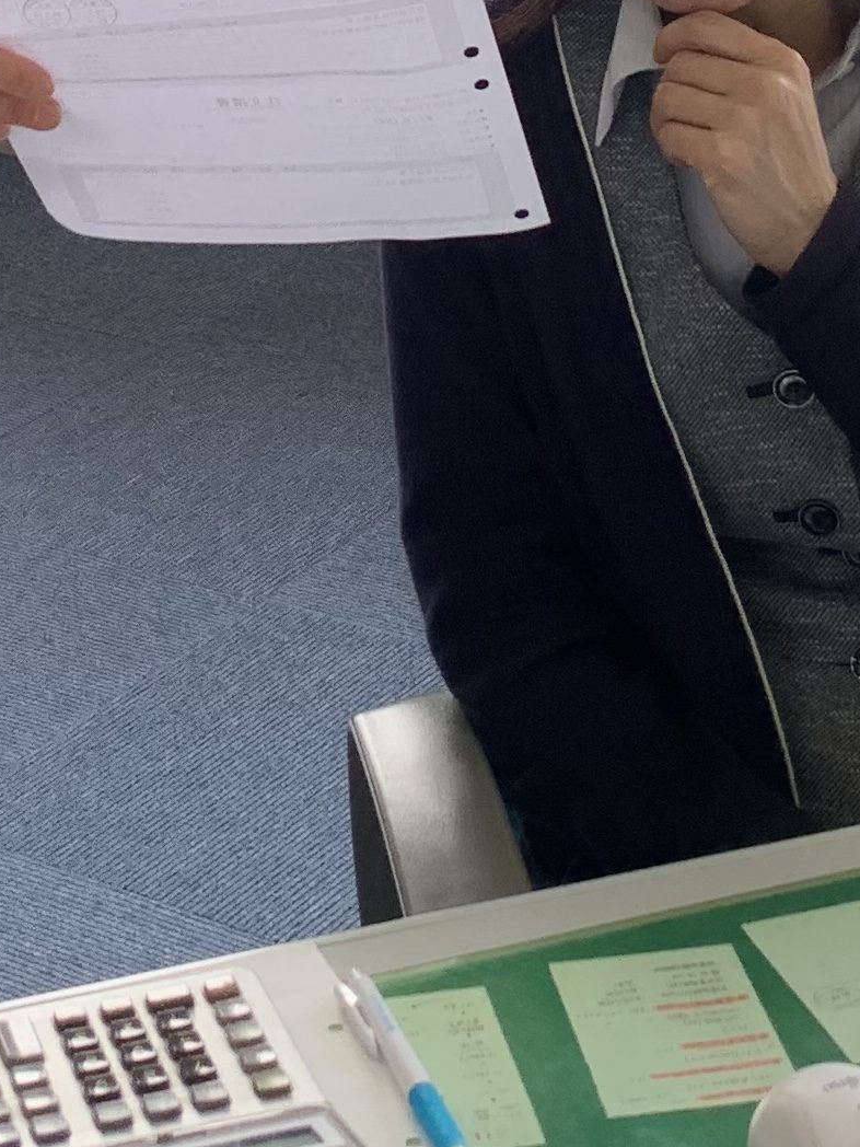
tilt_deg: -8.4
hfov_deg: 14.7
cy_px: -184
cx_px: 186
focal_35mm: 100
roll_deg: +4.4
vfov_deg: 18.7
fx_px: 3313
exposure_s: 1/169
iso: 25
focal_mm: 4.25
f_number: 1.8
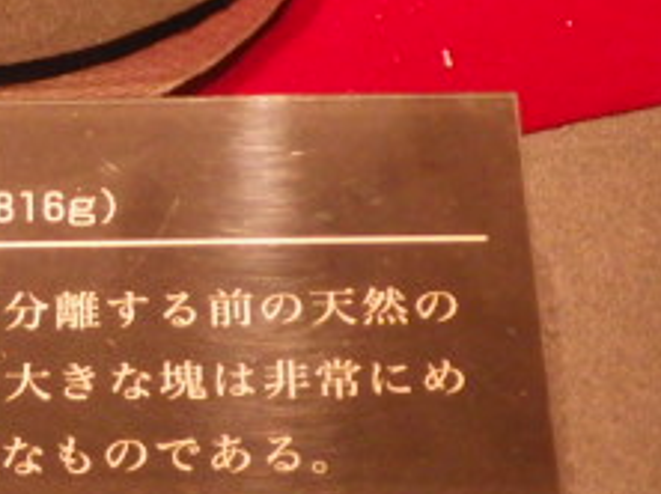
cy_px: 134
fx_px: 2422
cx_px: -89
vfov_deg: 11.6
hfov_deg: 15.1
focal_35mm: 127
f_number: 2.9
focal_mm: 7.9
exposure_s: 1/60
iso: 1000
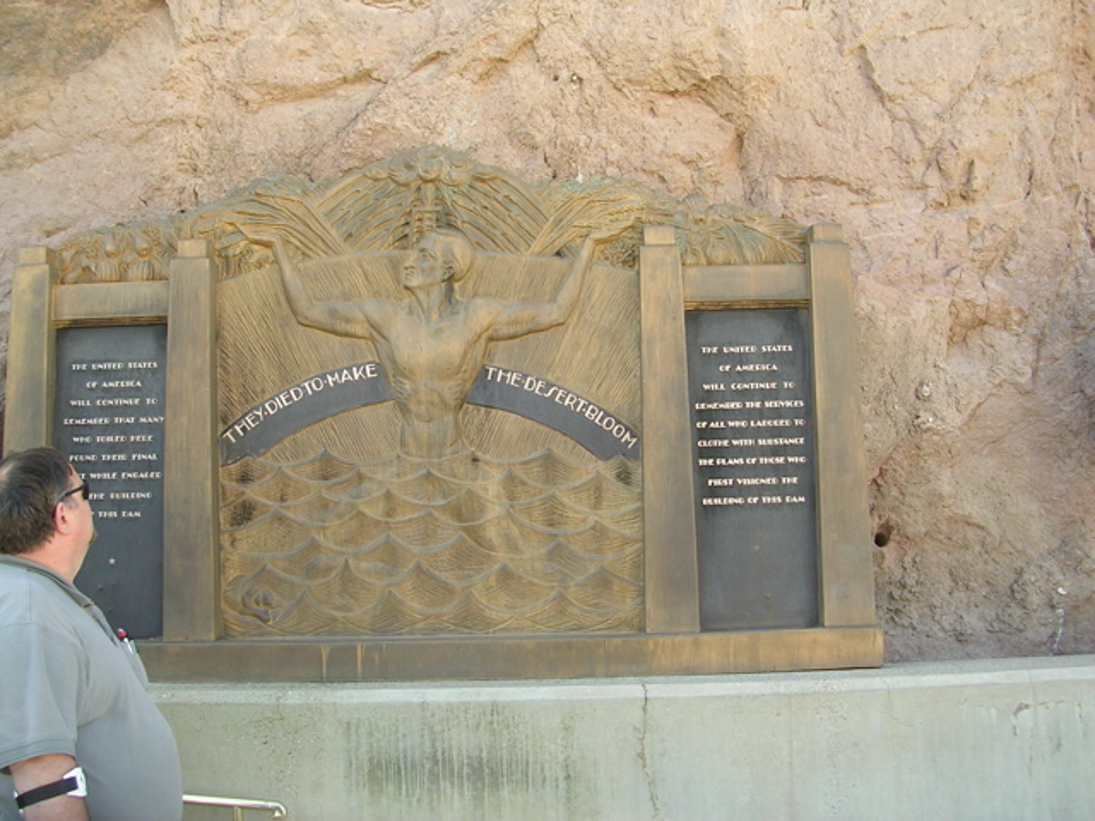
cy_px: 410
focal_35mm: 38
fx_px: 1202
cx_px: 548
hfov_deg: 49.0
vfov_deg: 37.7
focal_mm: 5.8
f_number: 2.8
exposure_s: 1/102
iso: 50
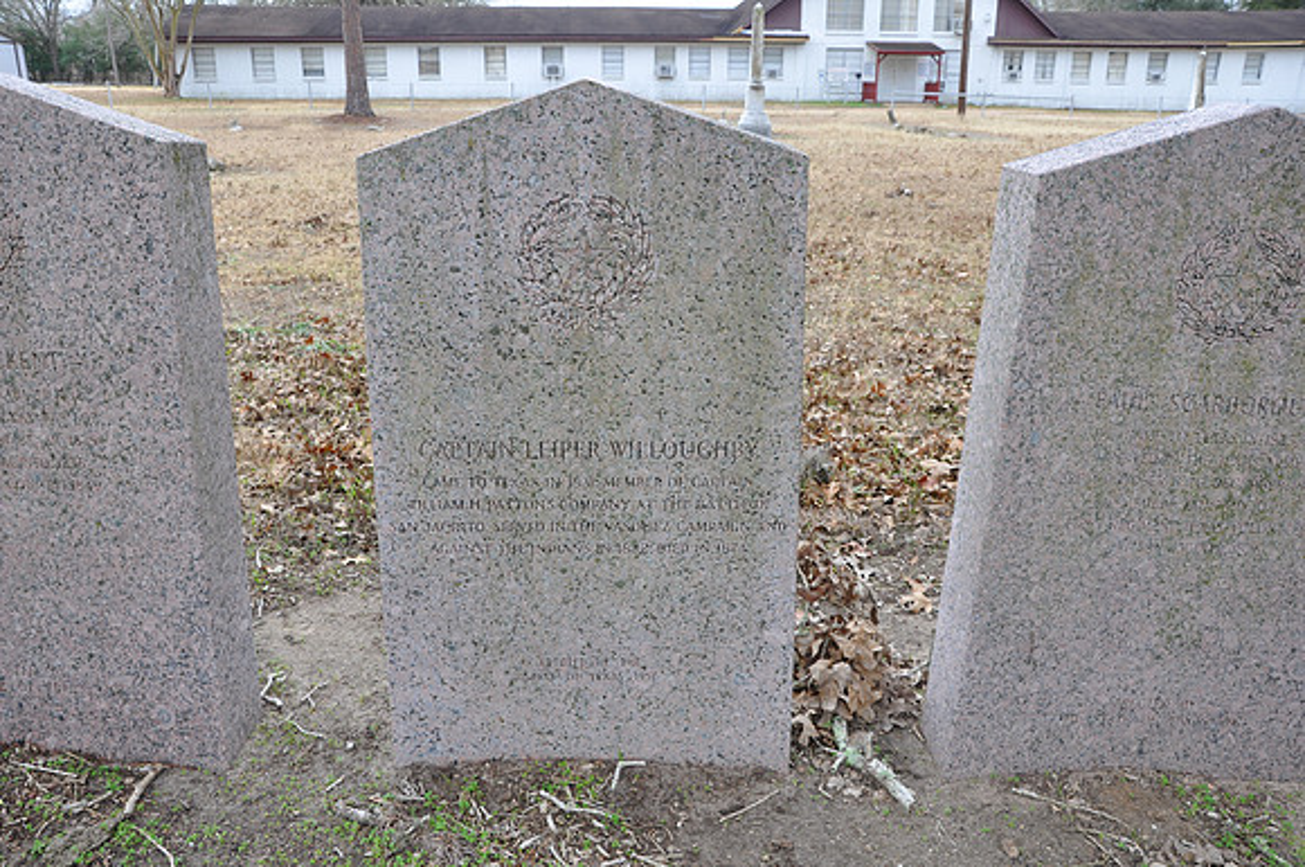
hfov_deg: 59.6
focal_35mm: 32
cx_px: 652
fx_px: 1140
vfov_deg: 41.6
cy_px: 434
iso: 200
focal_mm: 21
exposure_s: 1/50
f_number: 7.1
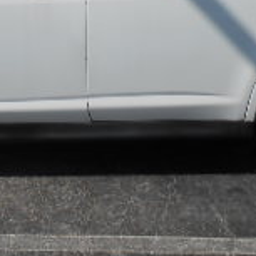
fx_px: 803
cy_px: -87
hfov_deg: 18.0
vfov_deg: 16.9
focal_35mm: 96
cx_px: 80
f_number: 3.5
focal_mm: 4.6
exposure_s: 1/1500
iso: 80
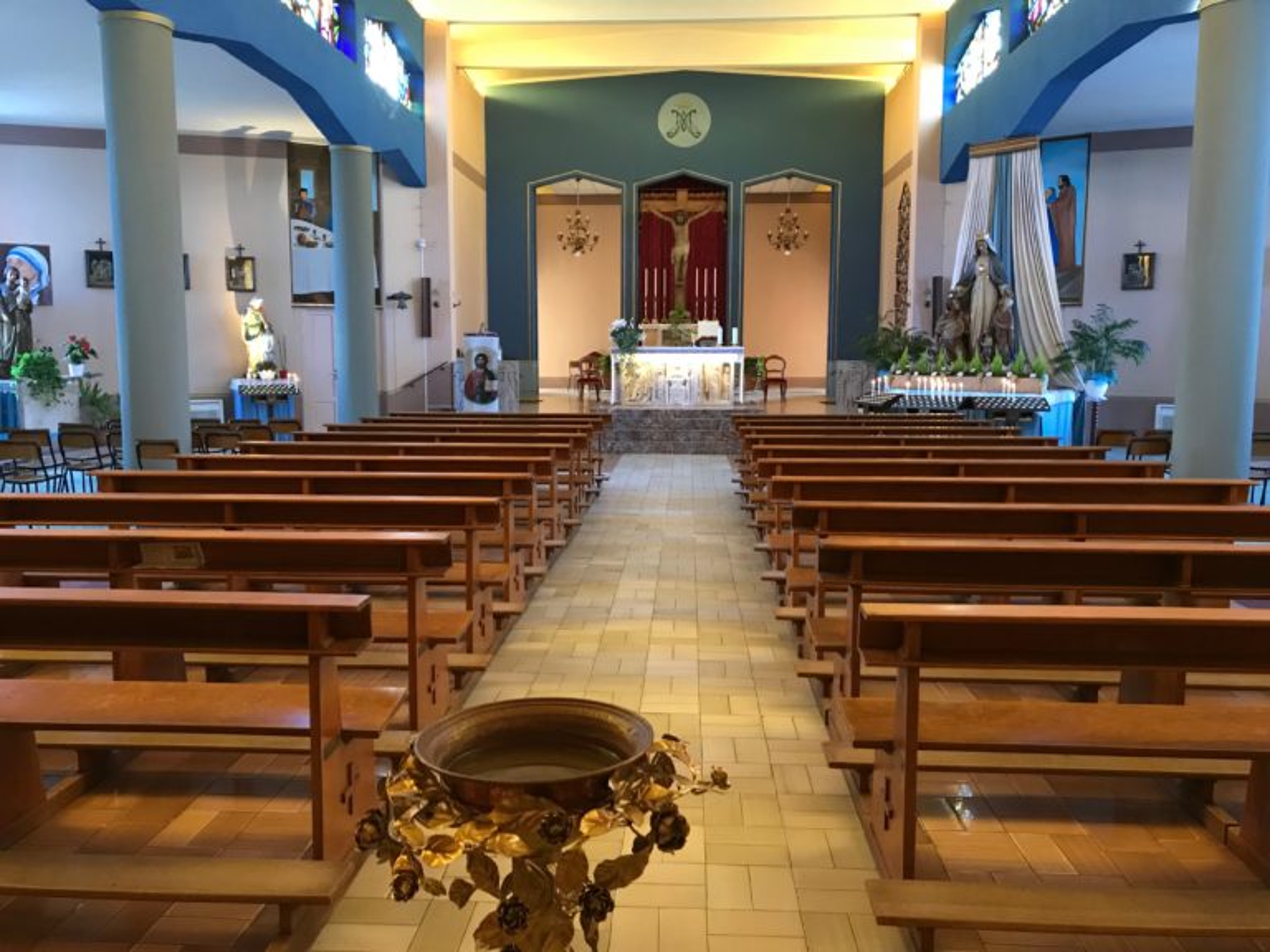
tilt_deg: -5.6
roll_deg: -0.2
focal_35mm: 28
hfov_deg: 63.4
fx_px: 1027
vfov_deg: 49.7
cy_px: 476
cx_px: 635
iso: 80
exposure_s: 1/8
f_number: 1.8
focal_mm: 3.99
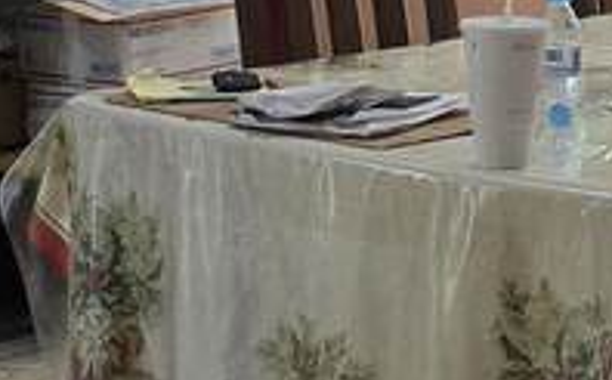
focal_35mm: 158
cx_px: 977
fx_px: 2631
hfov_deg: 12.5
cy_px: -56
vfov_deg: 8.2
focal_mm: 6.3
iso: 500
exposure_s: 1/120
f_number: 1.7
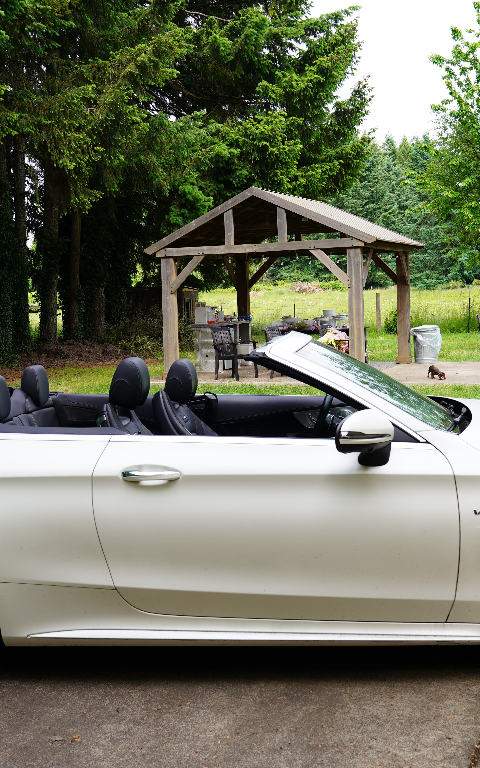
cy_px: 381
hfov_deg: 28.6
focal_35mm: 45
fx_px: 942
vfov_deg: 44.4
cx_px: 273
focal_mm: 29
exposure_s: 1/80
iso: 100
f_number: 5.6
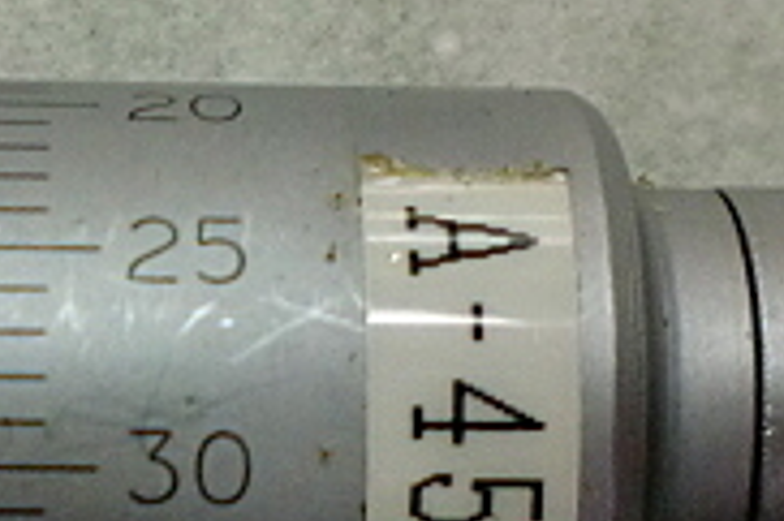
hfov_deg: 15.9
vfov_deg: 10.7
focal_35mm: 128
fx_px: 2785
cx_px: 112
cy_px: 426
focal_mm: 6.3
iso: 200
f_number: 3.1
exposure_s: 1/60
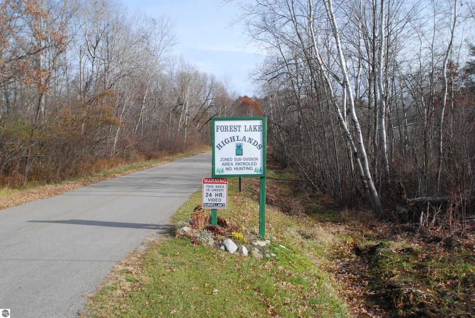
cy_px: 159
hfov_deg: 53.1
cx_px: 238
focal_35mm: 36
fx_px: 475
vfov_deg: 37.0
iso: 125
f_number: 5.6
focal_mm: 24
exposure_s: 1/250
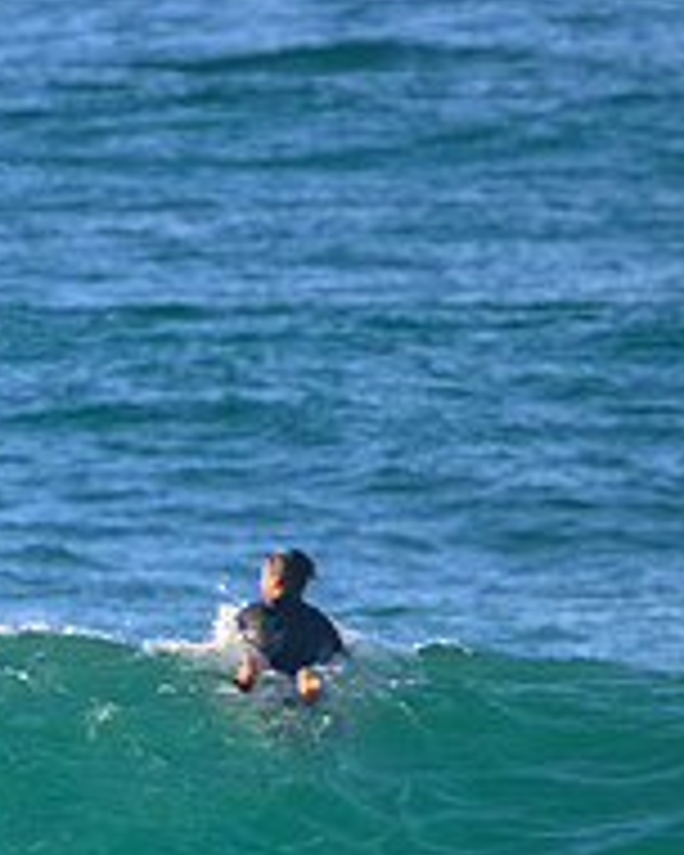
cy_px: 740
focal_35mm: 2295
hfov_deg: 0.7
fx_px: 58074
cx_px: -490
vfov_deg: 0.8
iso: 1800
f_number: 11
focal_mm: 800
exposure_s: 1/1250
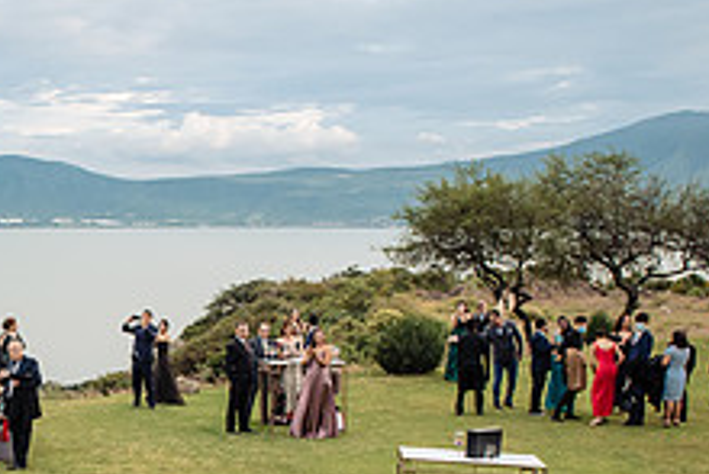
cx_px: 35
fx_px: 1261
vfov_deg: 20.7
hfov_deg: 29.7
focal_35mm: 64
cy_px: 447
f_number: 5
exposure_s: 1/640
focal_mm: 24
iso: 1250
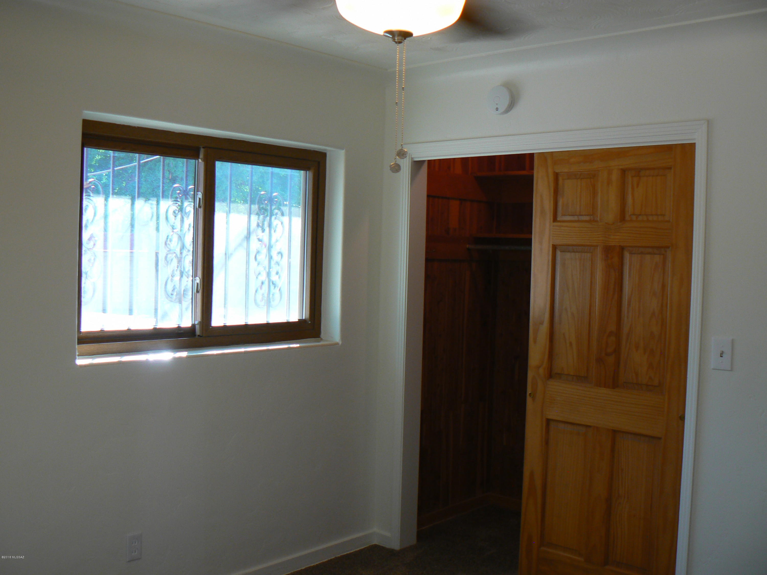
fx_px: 798
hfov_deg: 51.4
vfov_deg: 39.7
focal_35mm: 36
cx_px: 384
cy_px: 288
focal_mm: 6
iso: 80
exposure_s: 1/30
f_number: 2.8
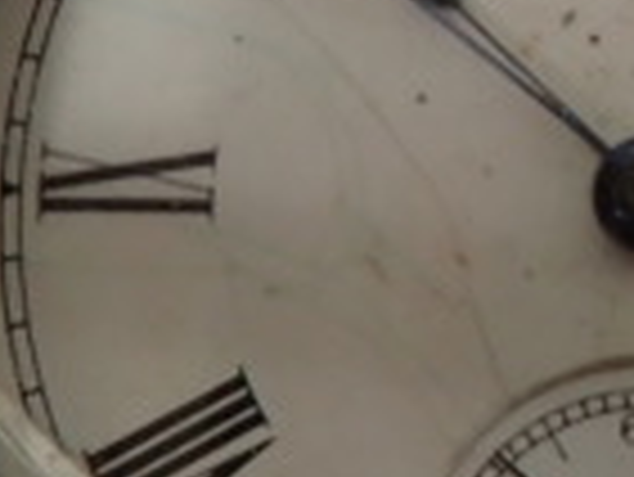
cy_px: 90
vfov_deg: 13.7
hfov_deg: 16.9
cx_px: 868
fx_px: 1980
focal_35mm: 108
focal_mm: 3.33
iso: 200
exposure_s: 1/60
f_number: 2
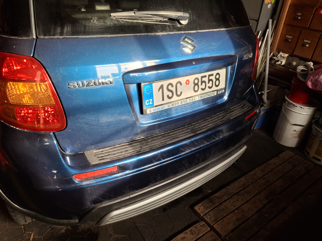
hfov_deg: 69.4
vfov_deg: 54.9
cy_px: 120
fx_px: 233
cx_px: 161
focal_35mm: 25
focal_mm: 4.69
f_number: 1.8
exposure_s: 1/100
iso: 64
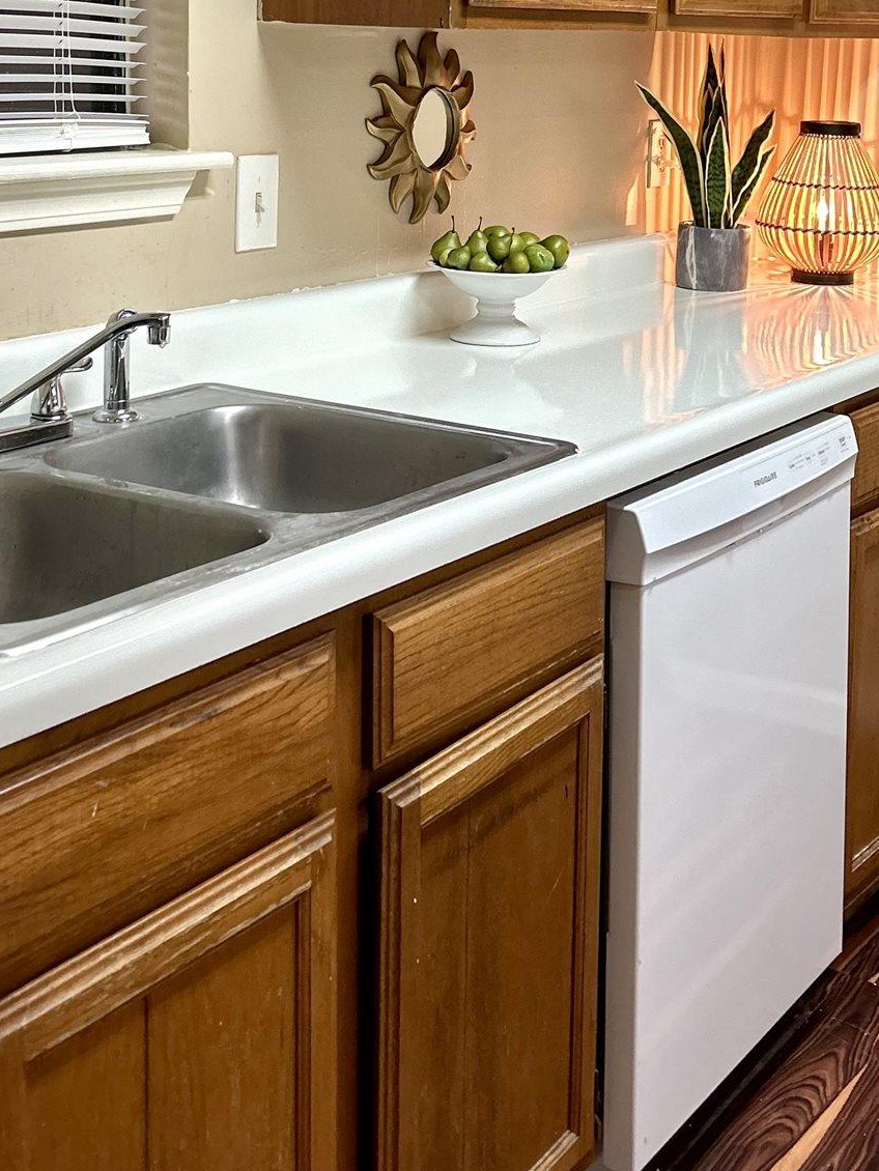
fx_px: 1794
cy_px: 195
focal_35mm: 53
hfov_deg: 27.5
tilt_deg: -5.1
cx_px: 511
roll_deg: -2.7
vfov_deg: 34.8
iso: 125
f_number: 1.5
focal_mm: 5.7
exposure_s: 1/60
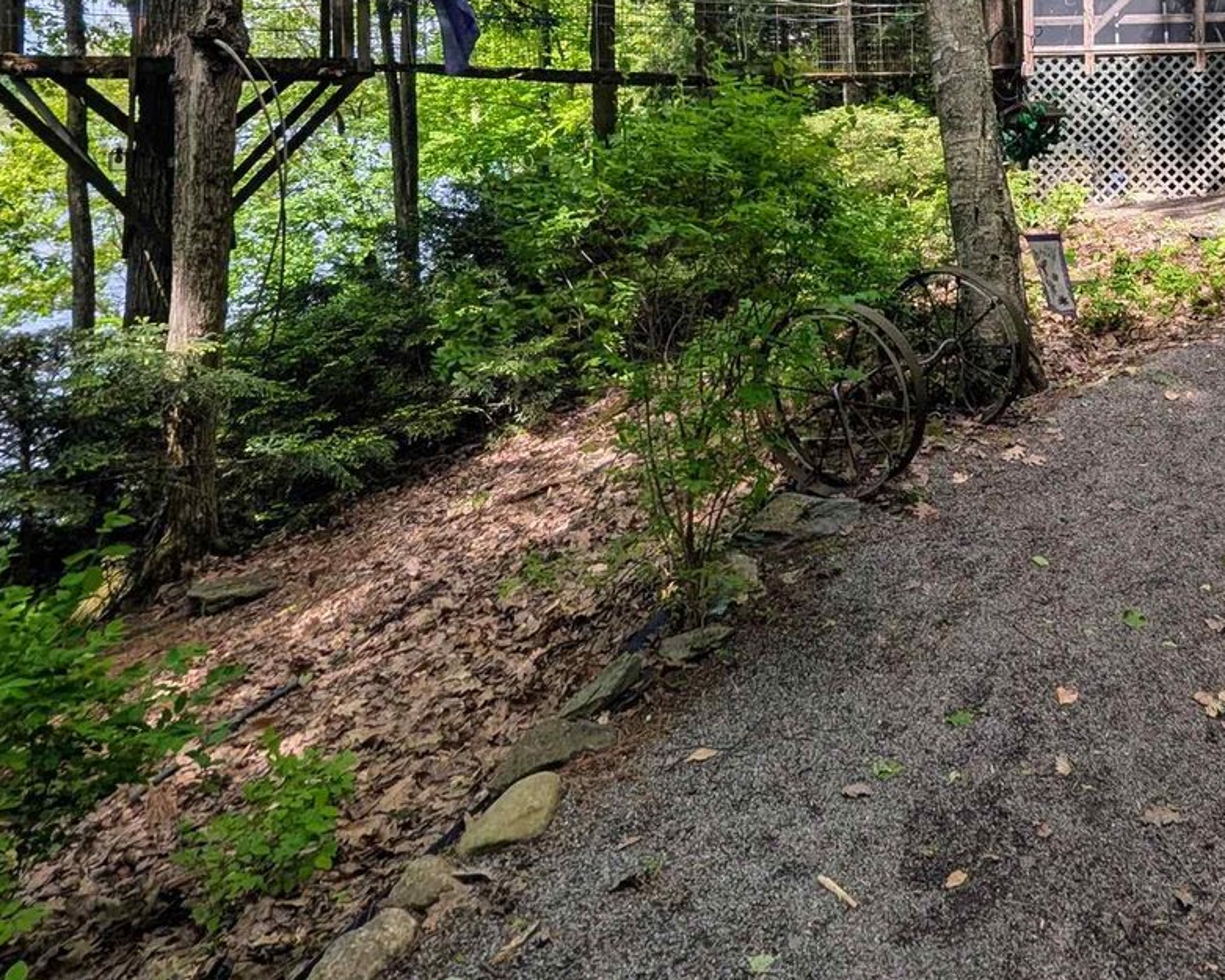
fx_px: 943
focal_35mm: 26
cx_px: 938
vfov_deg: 48.7
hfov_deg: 61.8
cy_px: 85
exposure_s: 1/1049
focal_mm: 1.95
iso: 40
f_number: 2.2
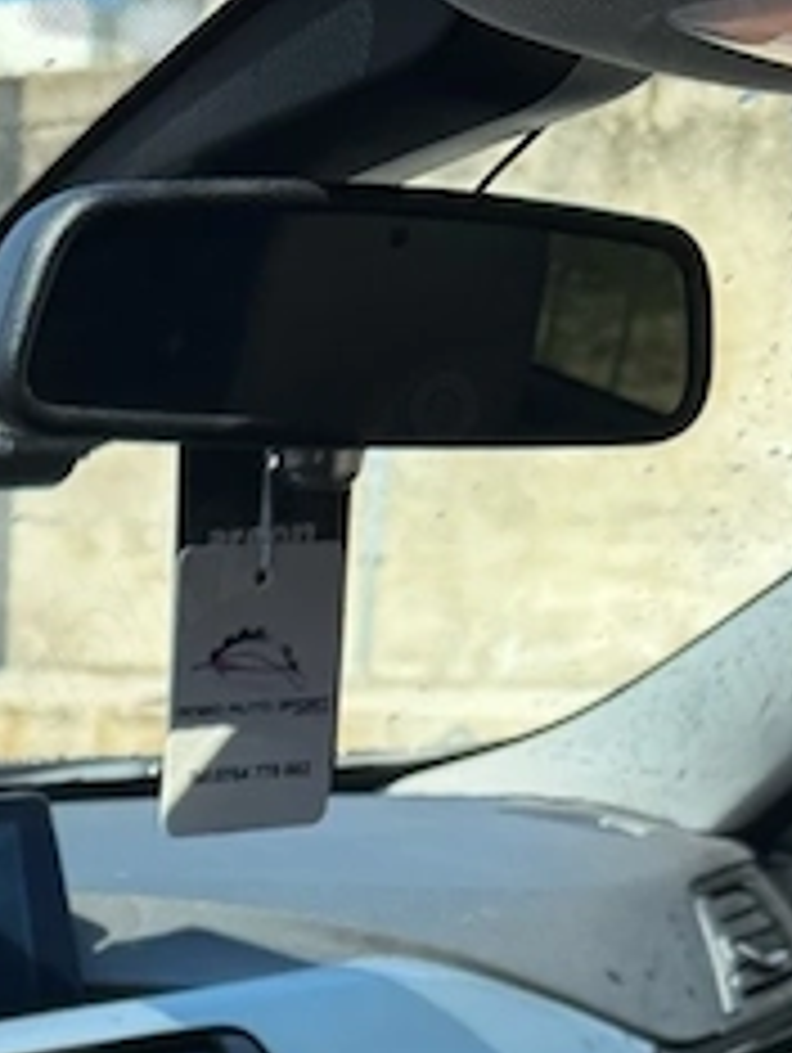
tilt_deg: -20.7
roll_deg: +0.4
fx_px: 2497
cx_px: -328
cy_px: 1390
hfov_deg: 16.7
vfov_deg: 21.4
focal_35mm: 82
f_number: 1.78
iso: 80
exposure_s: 1/1553
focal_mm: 6.76
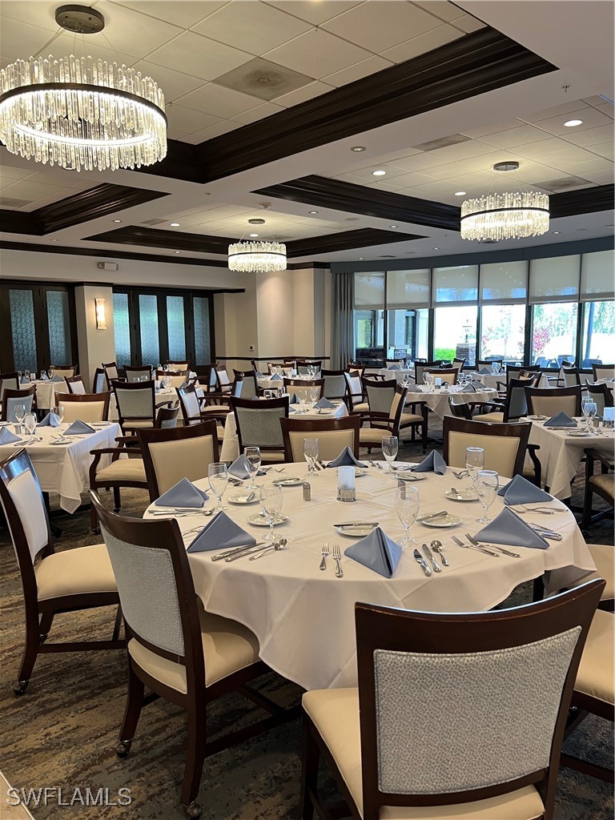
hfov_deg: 53.1
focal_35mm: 26
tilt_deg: -6.9
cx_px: 308
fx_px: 616
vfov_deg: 67.3
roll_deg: +0.0
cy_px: 410
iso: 125
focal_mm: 5.7
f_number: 1.5
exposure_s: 1/60
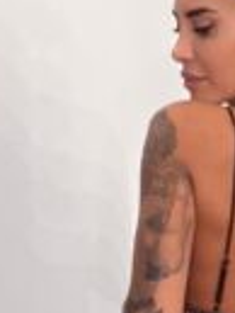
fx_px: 840
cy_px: 379
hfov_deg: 15.3
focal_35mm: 93
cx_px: 291
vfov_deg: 19.8
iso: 80
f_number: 1.9
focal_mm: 2.71
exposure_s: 1/109
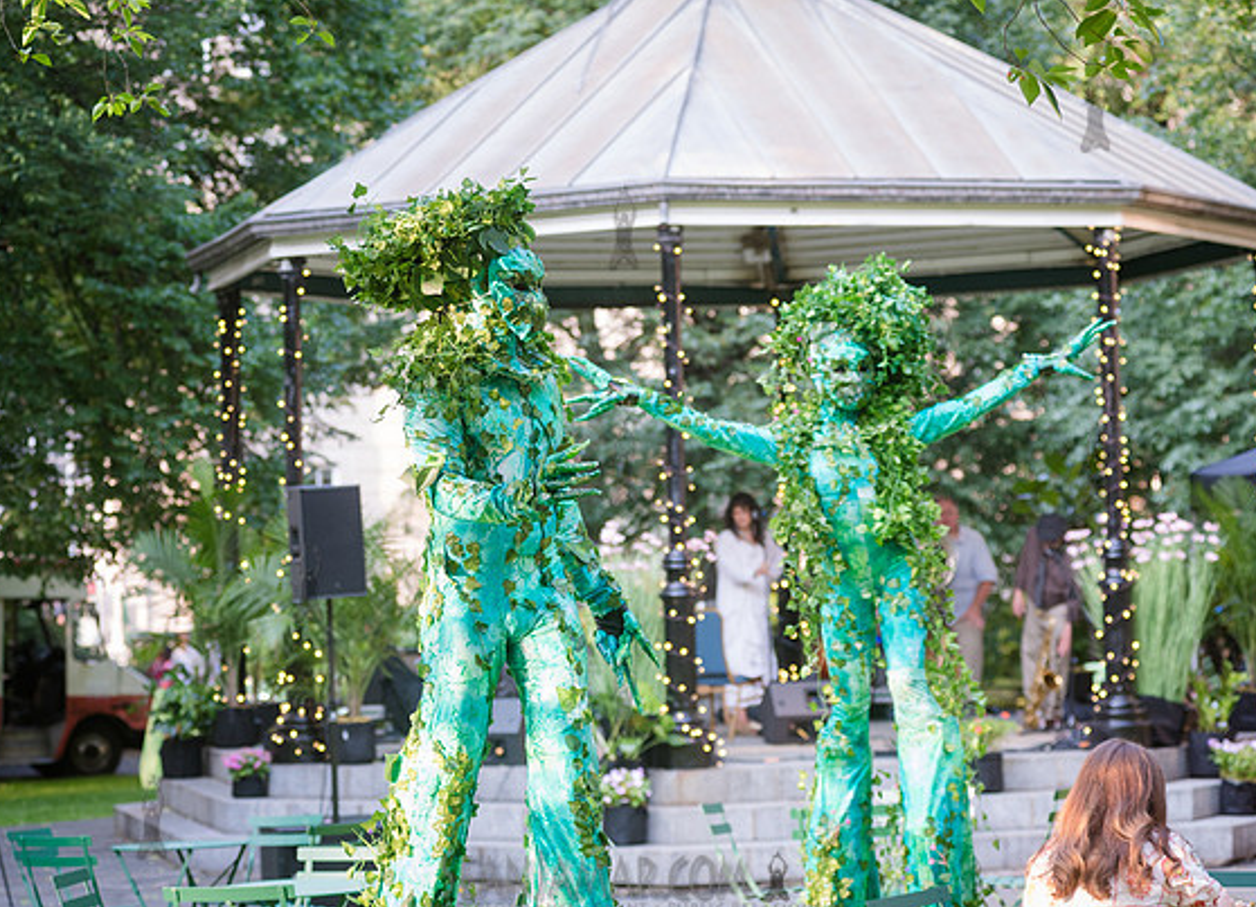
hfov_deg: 20.3
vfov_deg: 14.7
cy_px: 449
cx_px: 544
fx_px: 3509
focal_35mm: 98
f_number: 4
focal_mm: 86
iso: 500
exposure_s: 1/200
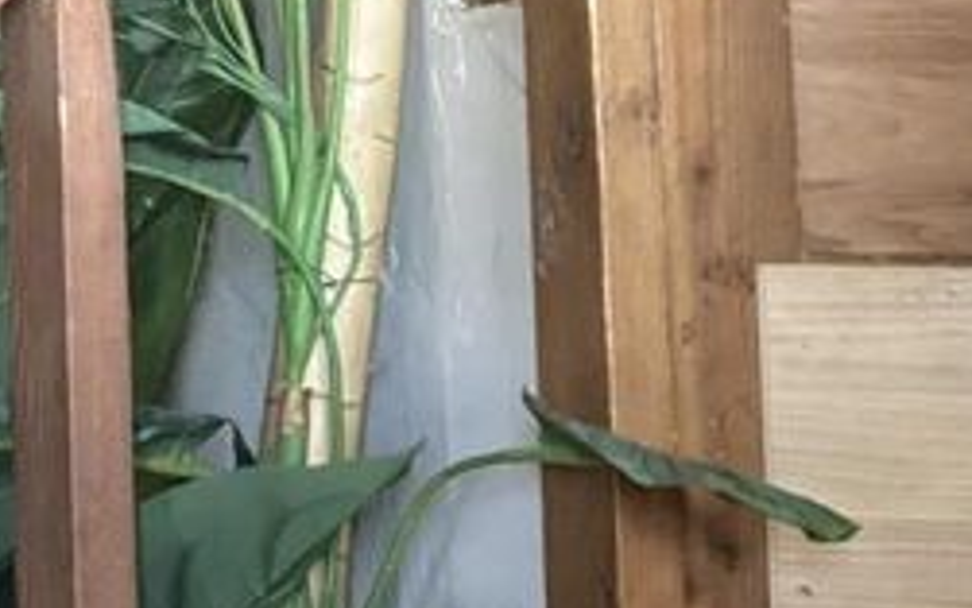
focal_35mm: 121
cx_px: -283
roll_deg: -0.1
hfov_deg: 16.3
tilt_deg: +8.1
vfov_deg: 10.5
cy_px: -302
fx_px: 3206
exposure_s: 1/30
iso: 640
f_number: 1.8
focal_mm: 3.99
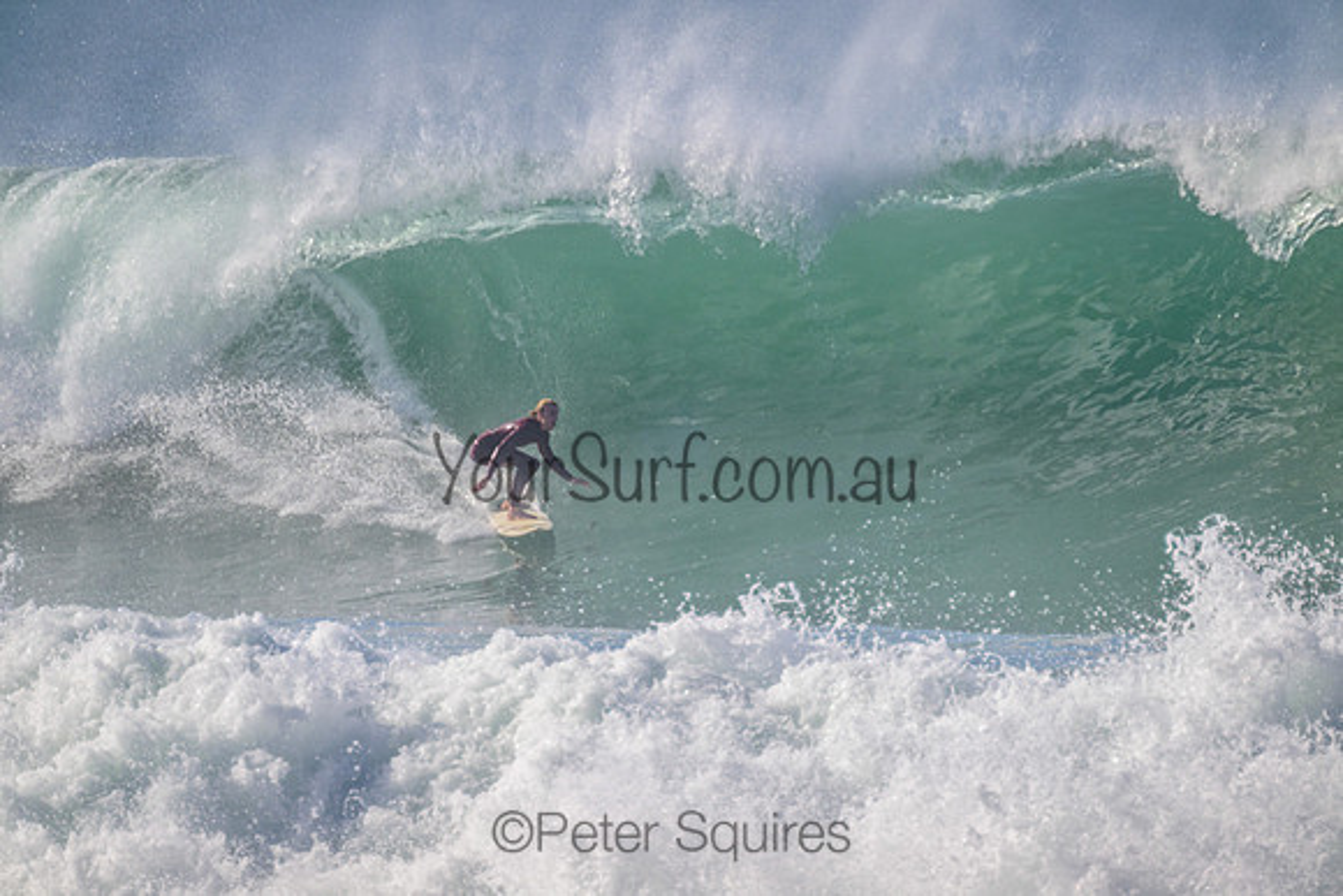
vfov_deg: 1.7
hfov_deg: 2.6
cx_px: 672
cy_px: 448
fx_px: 29850
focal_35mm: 800
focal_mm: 800
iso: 900
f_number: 11
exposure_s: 1/2000
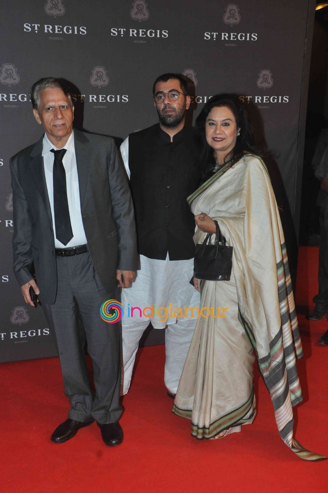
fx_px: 617
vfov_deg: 43.7
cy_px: 246
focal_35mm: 45
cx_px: 164
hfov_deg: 29.8
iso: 1000
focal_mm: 30
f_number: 10
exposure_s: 1/160
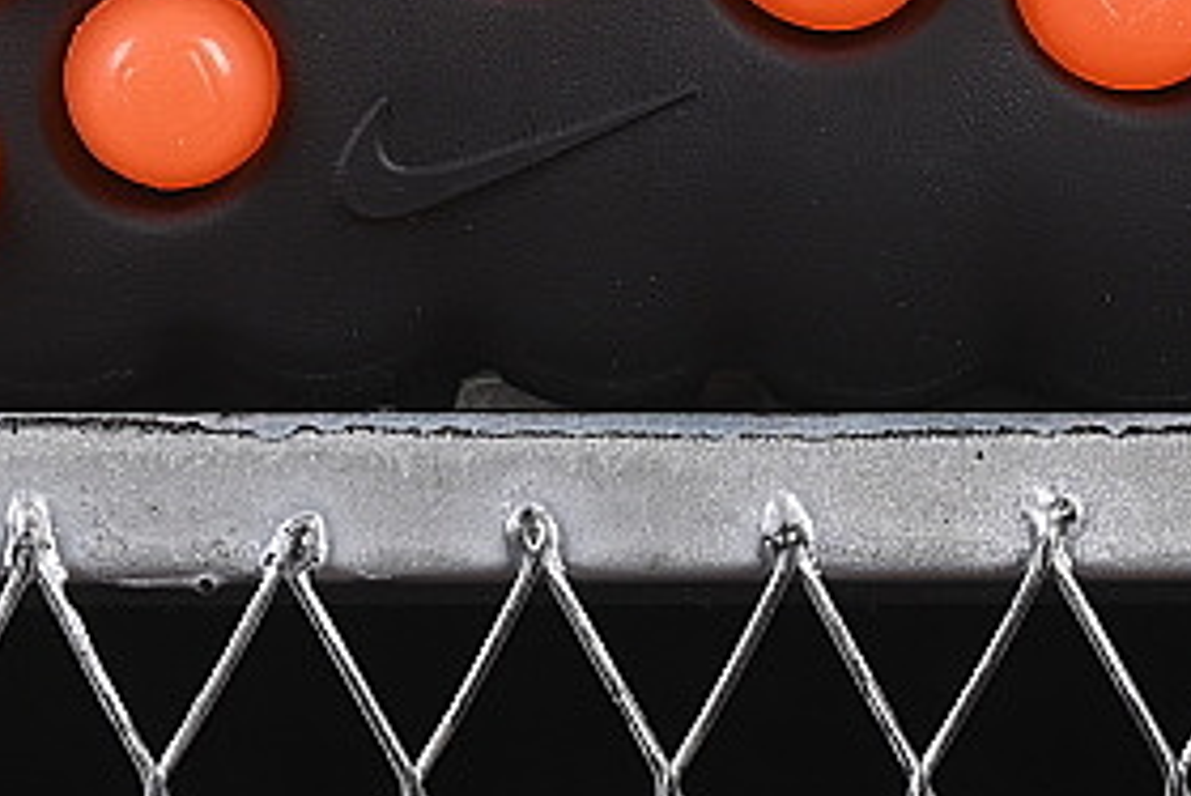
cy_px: -545
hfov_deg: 7.1
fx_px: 9566
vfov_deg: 4.7
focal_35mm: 289
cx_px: 421
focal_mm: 50
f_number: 6.3
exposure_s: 1/60
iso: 160
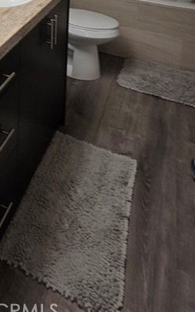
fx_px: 306
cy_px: -85
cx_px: 11
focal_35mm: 36
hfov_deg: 33.1
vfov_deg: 36.8
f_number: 1.9
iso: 80
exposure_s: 1/40
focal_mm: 2.2
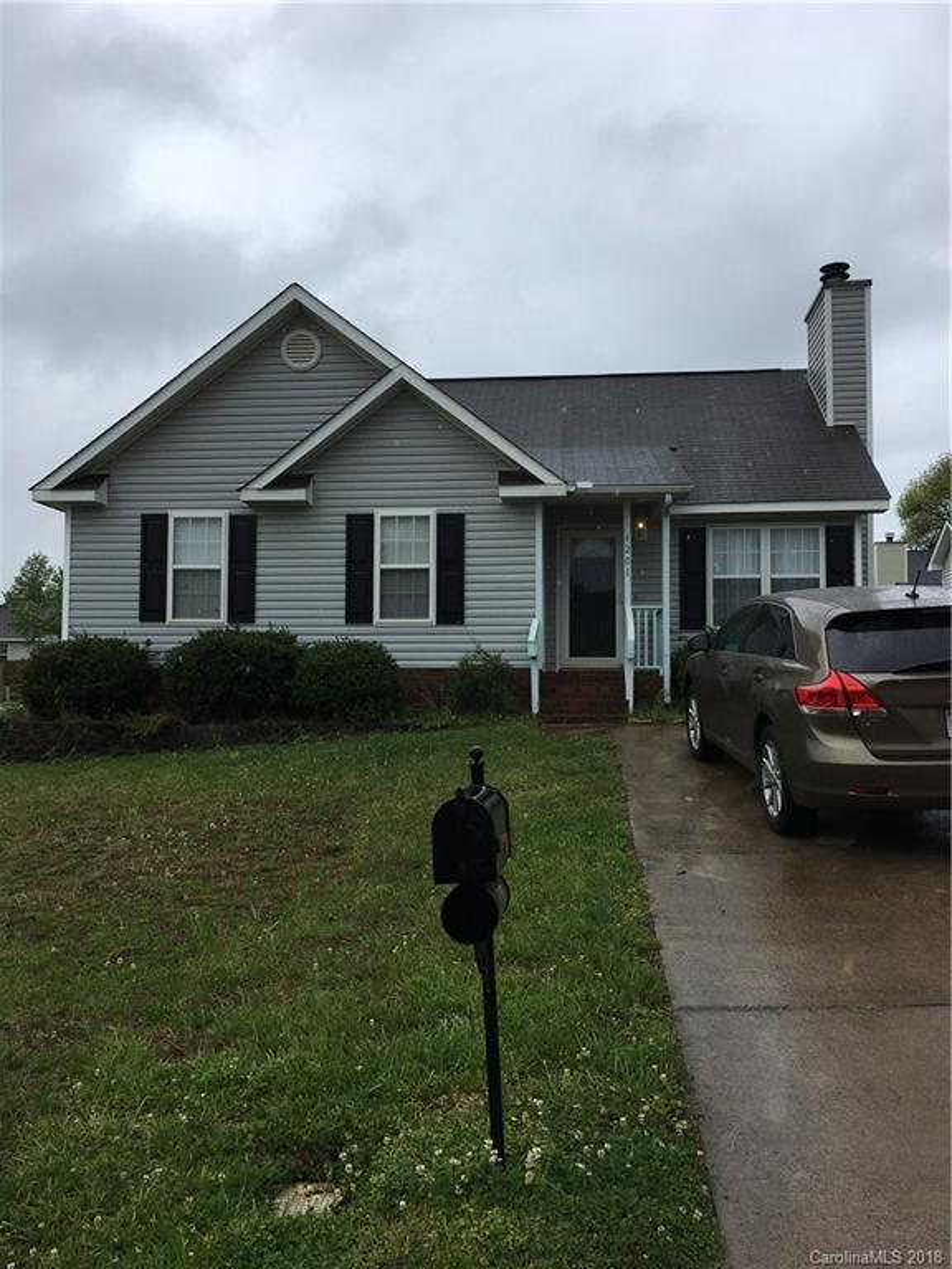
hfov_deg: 48.2
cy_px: 634
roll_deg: -0.8
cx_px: 476
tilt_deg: +2.7
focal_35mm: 29
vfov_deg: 61.7
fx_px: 1063
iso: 25
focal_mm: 4.15
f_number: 2.2
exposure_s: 1/1479
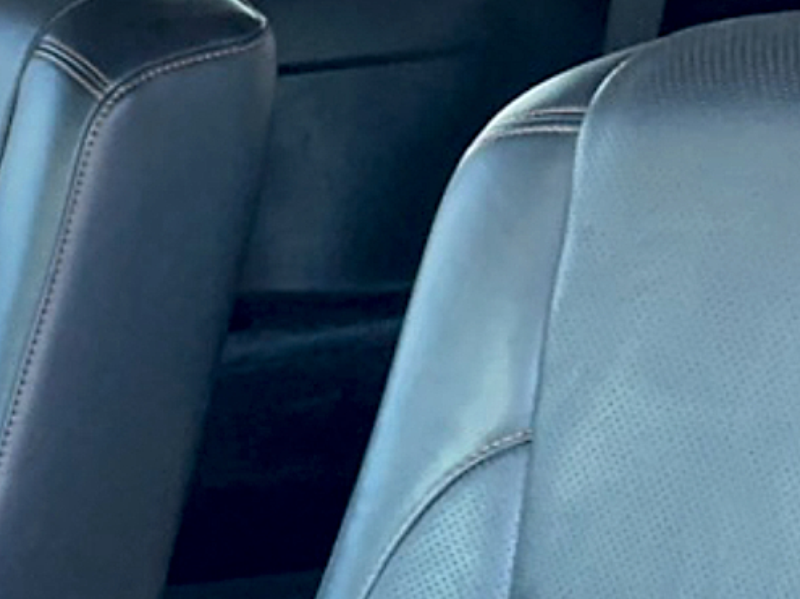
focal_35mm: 97
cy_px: 620
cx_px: -118
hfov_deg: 19.3
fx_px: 2241
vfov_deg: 14.9
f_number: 1.8
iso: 125
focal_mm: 3
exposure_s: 1/60
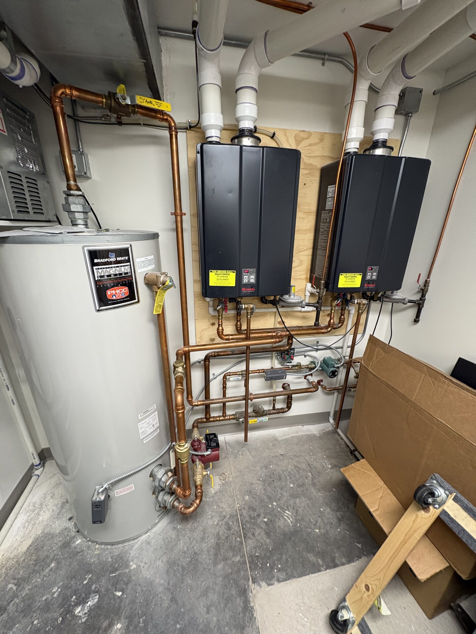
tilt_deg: -20.8
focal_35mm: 14
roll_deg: +0.1
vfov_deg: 102.1
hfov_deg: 85.7
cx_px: 238
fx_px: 257
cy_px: 317
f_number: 2.2
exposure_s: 1/60
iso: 250
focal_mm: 2.22
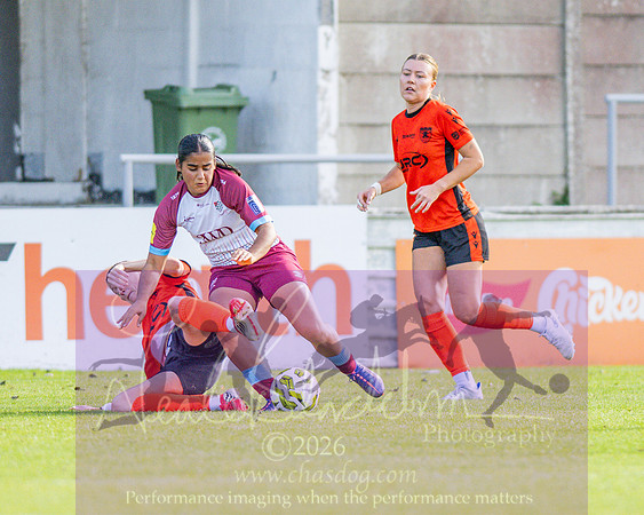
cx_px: 260
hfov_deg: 2.4
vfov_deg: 1.9
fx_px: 15282
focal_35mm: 802
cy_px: 285
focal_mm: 300
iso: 900
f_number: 2.8
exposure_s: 1/3200
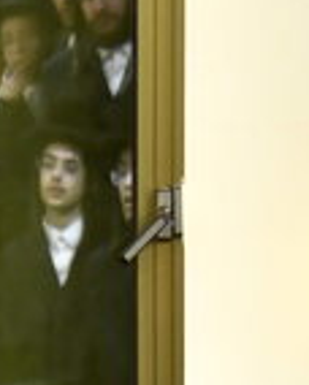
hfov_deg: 2.0
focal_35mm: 759
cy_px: 1208
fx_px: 8658
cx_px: -84
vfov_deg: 2.5
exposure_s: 1/160
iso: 1600
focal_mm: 82
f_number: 5.6
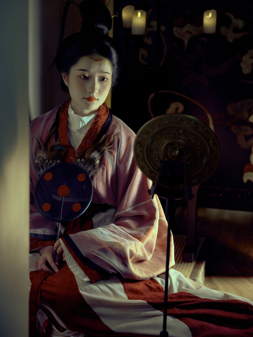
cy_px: 168
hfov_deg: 17.0
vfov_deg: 22.5
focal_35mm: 87
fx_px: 848
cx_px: 126
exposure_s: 1/160
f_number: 5
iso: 400
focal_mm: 110
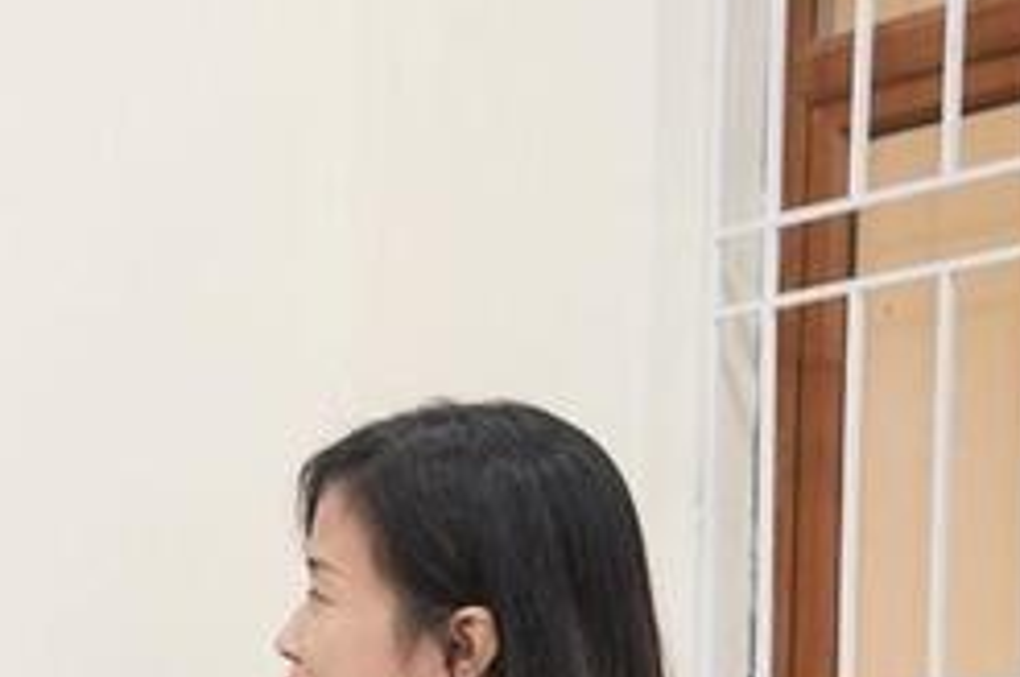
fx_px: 4131
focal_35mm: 146
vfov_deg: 9.2
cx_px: -475
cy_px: 964
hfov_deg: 13.3
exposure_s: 1/80
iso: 640
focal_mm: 45
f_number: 3.5
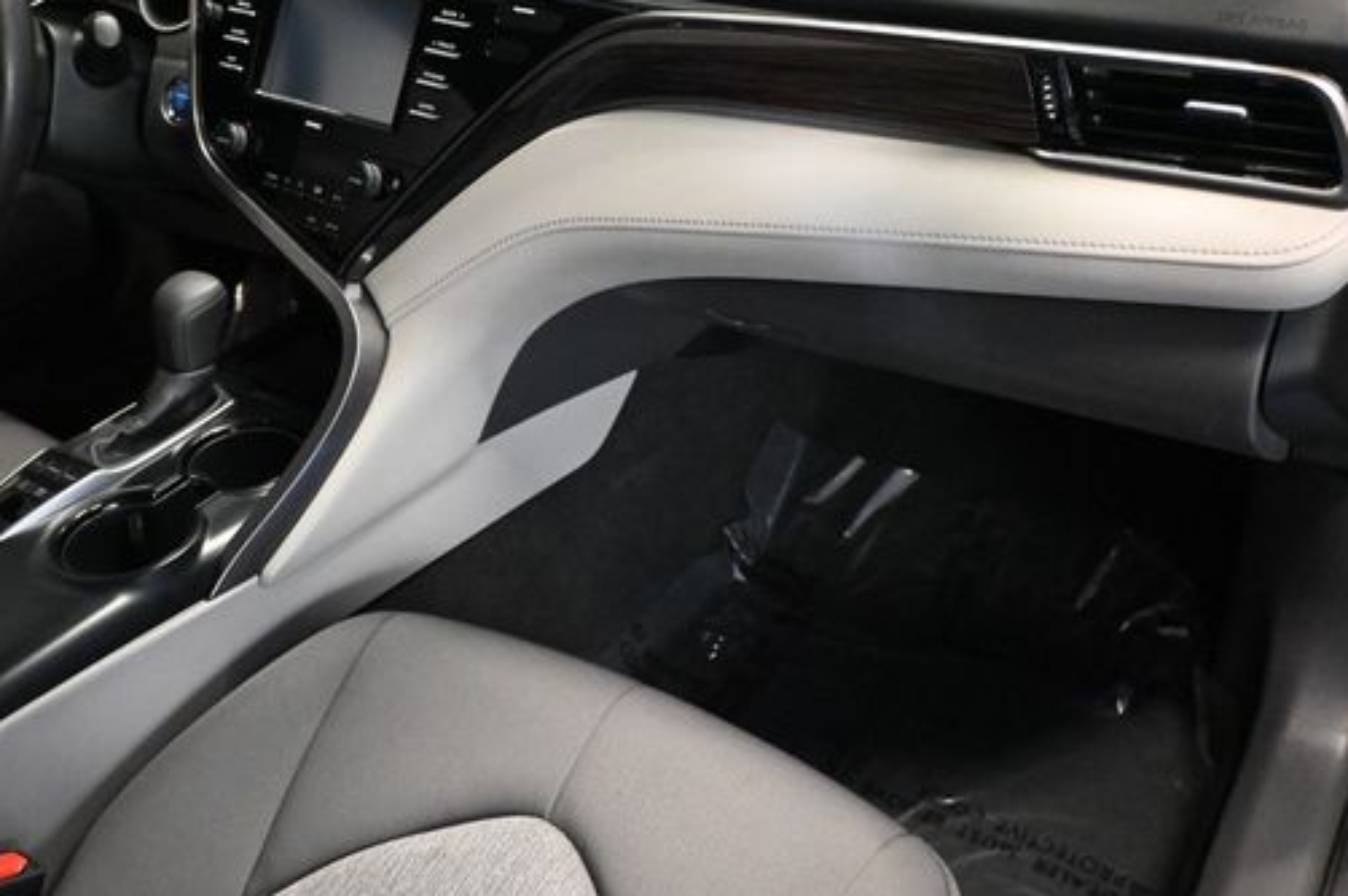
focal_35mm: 37
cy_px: 333
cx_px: 556
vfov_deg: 35.4
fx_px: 1396
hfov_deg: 51.3
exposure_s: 1/60
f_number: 3.8
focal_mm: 19.5
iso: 7200
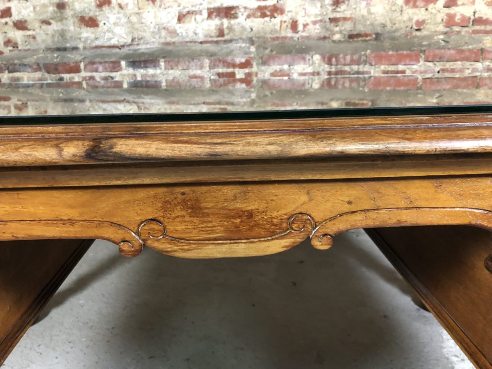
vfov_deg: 49.7
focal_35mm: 28
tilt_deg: -16.4
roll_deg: +2.0
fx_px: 398
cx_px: 246
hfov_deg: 63.4
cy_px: 184
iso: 100
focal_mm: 4
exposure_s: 1/6
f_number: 1.8
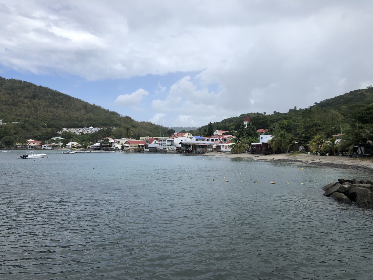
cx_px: 186
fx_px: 302
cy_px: 140
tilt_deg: +1.8
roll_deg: +0.3
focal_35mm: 28
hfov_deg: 63.4
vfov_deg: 49.7
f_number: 1.8
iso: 20
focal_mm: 4
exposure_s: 1/2525
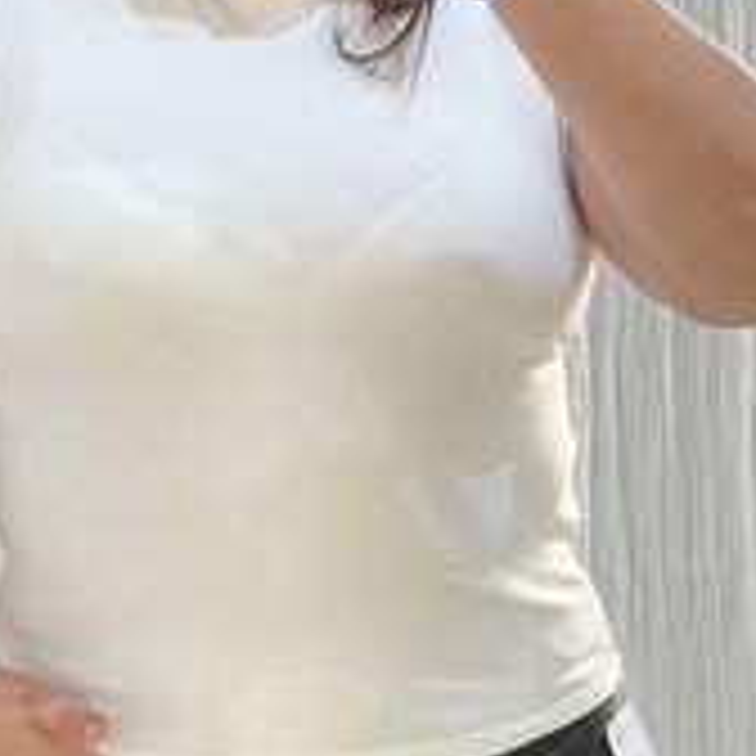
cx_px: 230
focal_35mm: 135
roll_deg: +2.2
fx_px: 3336
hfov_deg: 12.9
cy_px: 164
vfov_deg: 12.9
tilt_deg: -13.7
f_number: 1.78
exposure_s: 1/50
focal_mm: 6.76
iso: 160
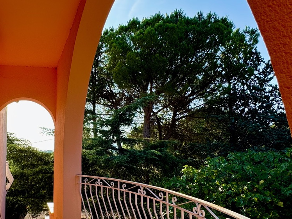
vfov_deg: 46.5
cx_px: 72
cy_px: 133
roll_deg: +0.2
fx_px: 253
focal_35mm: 30
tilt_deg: +4.4
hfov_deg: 56.9
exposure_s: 1/430
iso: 40
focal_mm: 2.22
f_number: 2.2
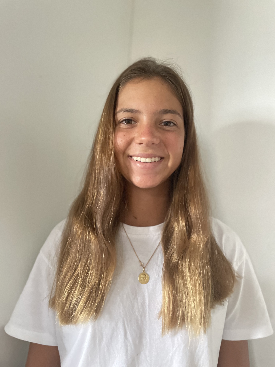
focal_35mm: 26
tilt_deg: +8.8
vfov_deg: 67.3
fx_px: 275
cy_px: 184
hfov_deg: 53.1
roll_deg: -2.7
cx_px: 138
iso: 500
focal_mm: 4.2
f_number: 1.6
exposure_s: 1/60
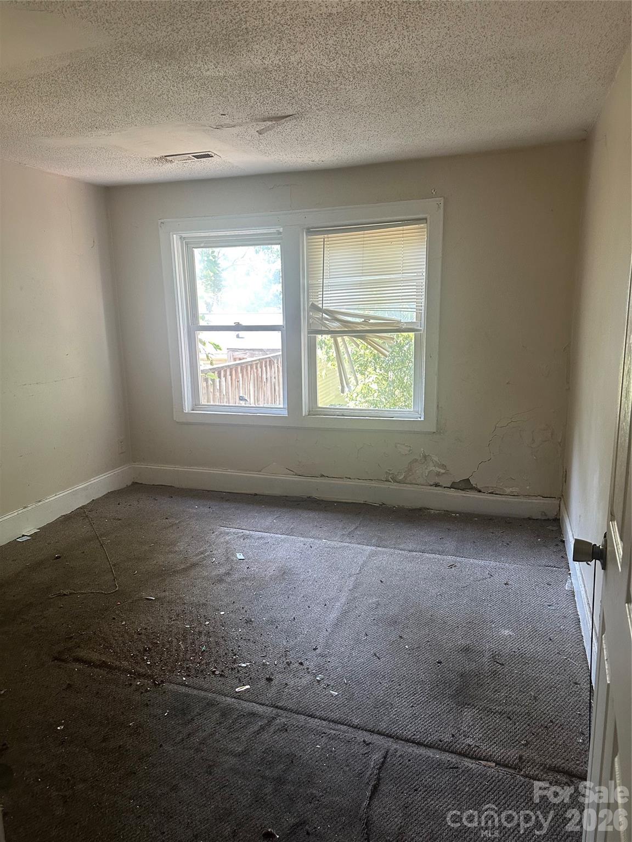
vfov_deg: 71.6
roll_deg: +1.0
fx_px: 584
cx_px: 316
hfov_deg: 56.8
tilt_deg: -10.7
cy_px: 421
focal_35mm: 24
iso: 250
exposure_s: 1/103
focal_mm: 6.86
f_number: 1.78
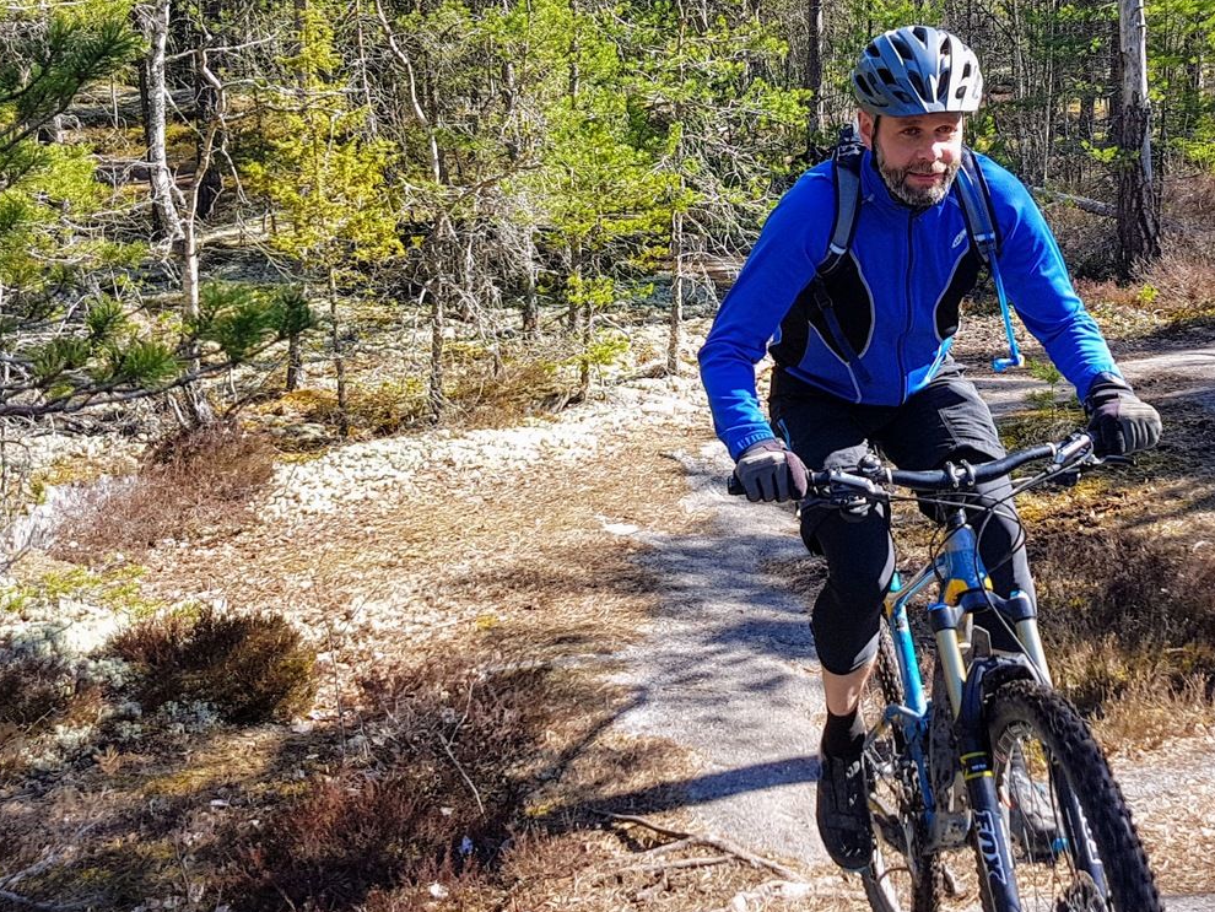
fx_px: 1475
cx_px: 751
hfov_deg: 44.5
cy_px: 298
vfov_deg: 34.0
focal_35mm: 42
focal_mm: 4.2
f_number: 1.7
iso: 40
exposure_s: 1/448
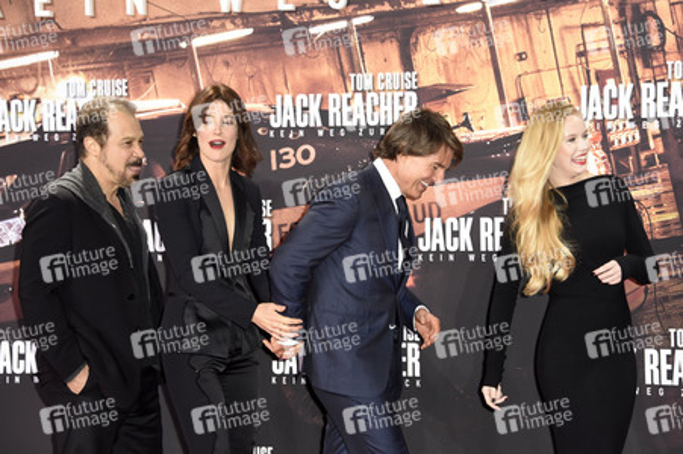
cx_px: 342
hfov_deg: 22.6
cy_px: 227
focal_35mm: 90
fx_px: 1706
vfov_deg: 15.2
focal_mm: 90
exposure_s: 1/200
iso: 800
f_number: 5.6
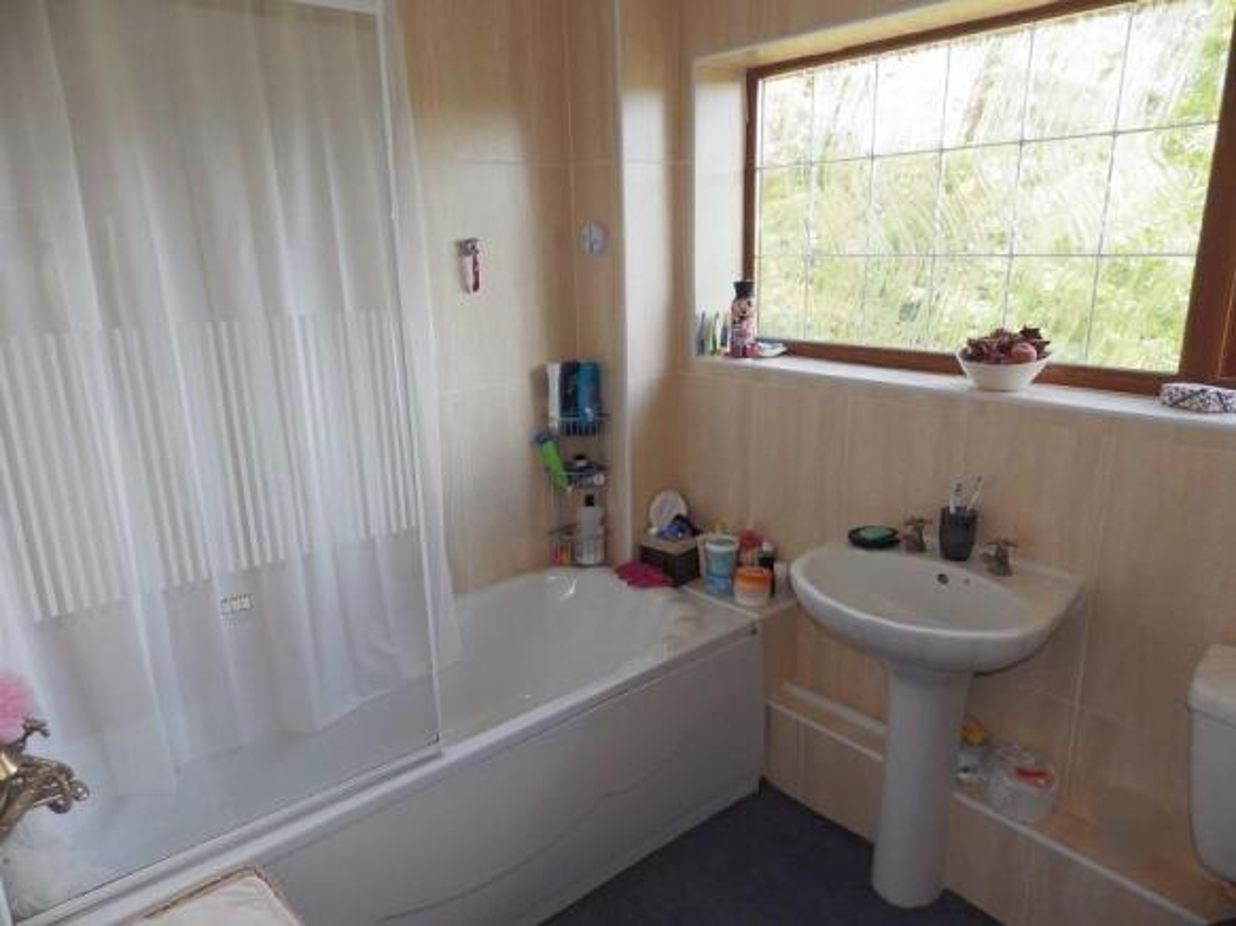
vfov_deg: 61.1
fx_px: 785
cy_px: 463
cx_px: 618
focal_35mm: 22
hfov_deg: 76.4
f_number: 3.1
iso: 200
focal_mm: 4
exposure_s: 1/125
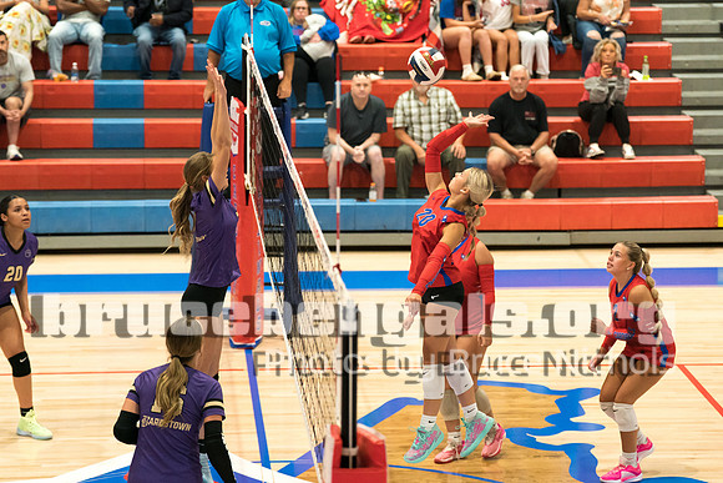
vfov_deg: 10.0
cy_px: 204
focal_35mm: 138
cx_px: 431
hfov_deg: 14.9
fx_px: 2769
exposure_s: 1/1000
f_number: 2.8
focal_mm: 108
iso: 4000
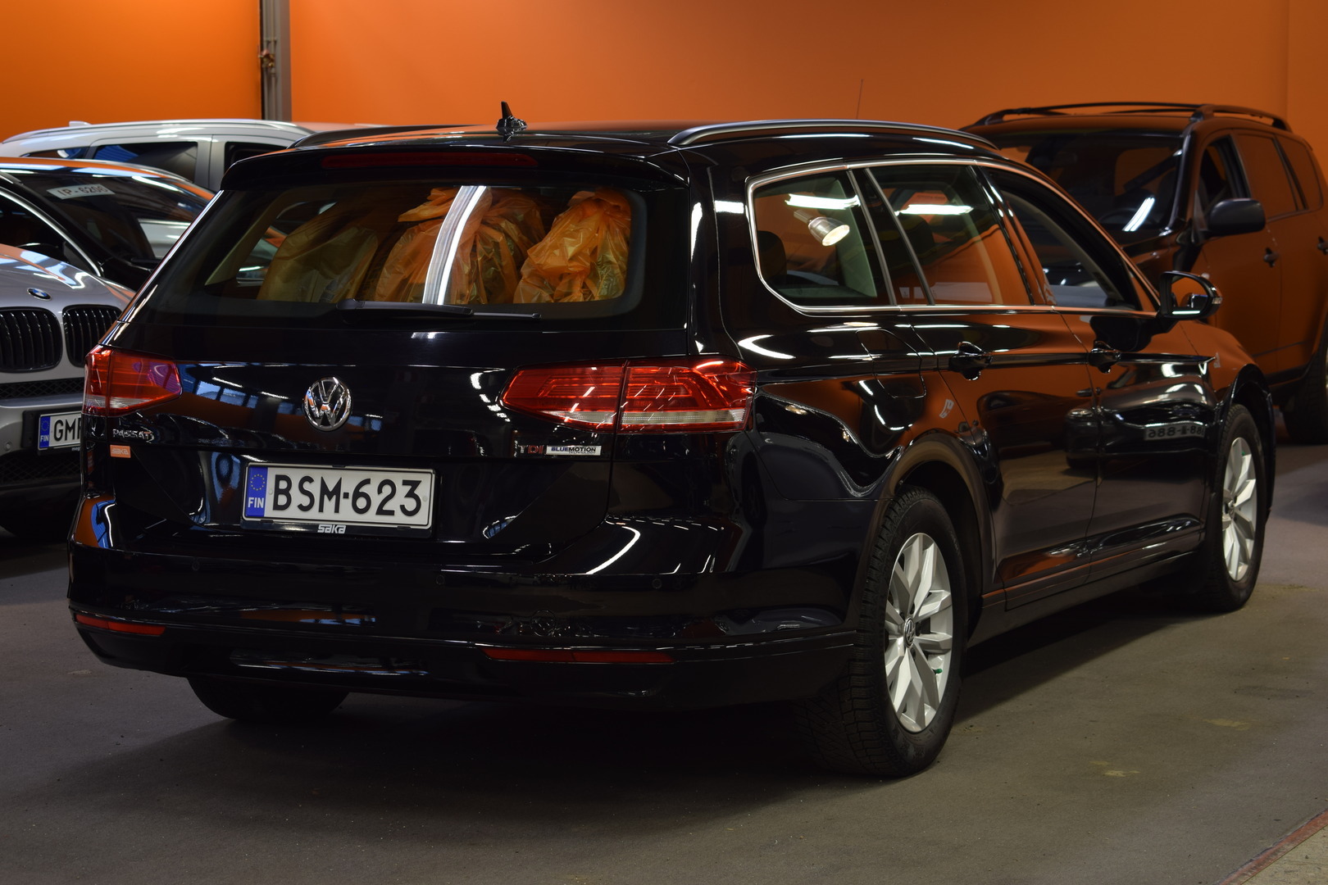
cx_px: 664
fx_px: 2877
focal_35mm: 78
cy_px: 442
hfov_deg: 26.0
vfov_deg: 17.5
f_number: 5.6
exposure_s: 1/6
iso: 100
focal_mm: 52
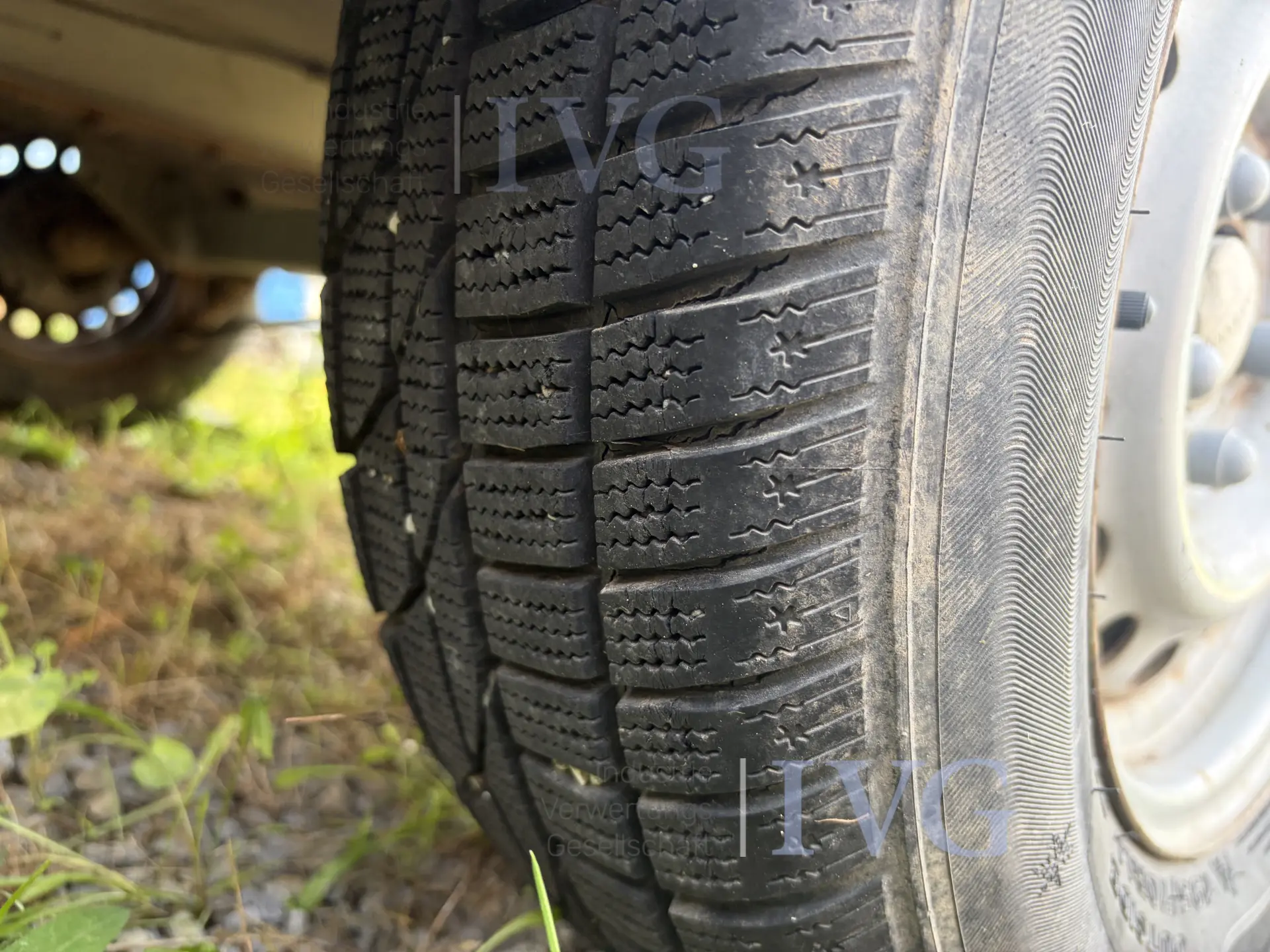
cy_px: 476
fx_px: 954
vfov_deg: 53.1
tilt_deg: -6.9
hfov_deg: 67.3
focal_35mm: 26
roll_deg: -11.4
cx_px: 635
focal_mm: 5.96
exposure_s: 1/92
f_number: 1.6
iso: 125
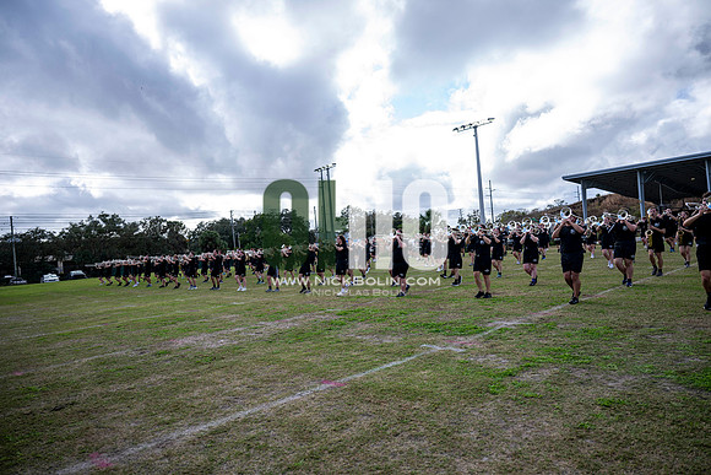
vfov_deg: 53.2
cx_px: 356
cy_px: 238
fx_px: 474
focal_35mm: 24
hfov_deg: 73.7
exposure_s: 1/1250
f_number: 2.8
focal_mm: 24
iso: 125
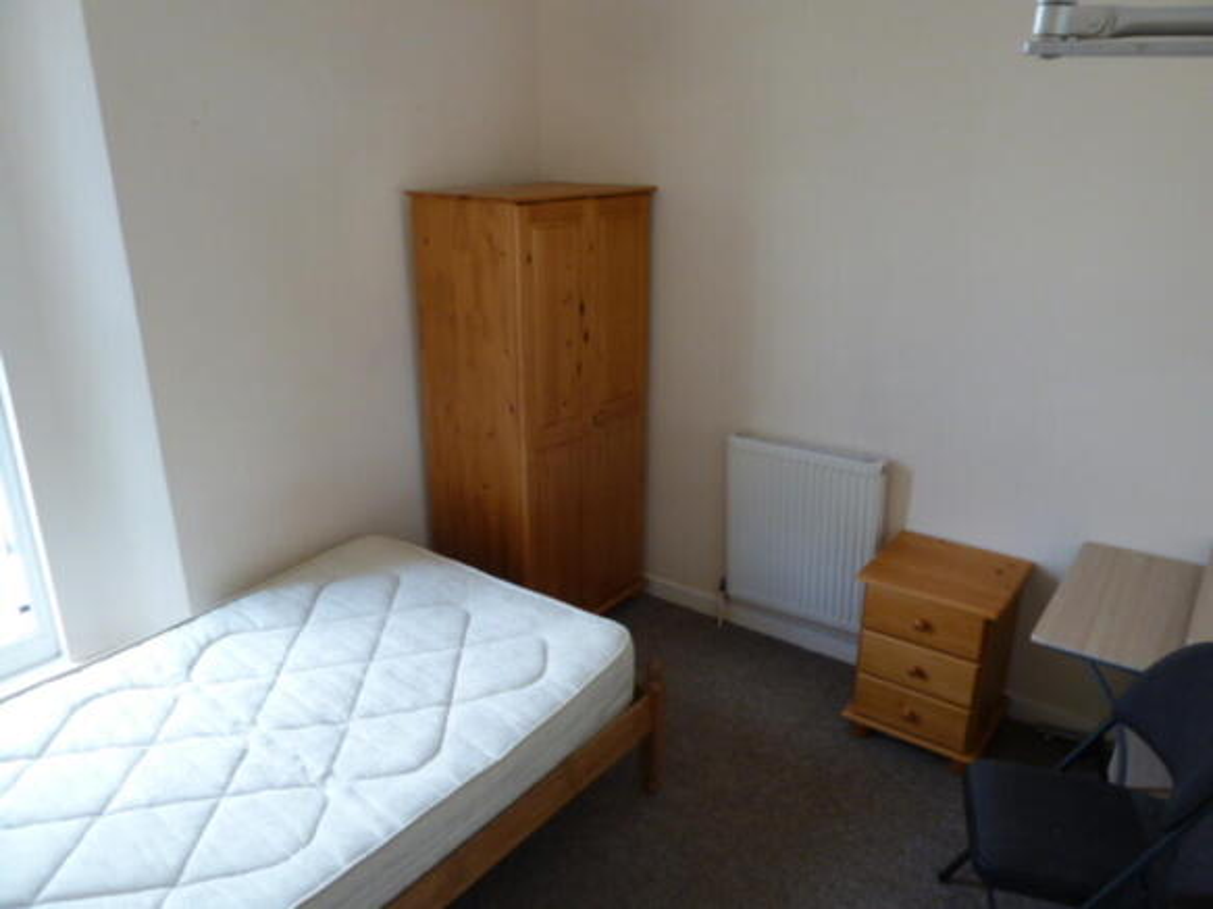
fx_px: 876
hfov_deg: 69.4
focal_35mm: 25
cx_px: 606
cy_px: 454
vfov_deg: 54.9
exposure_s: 1/30
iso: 160
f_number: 3.3
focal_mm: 4.1
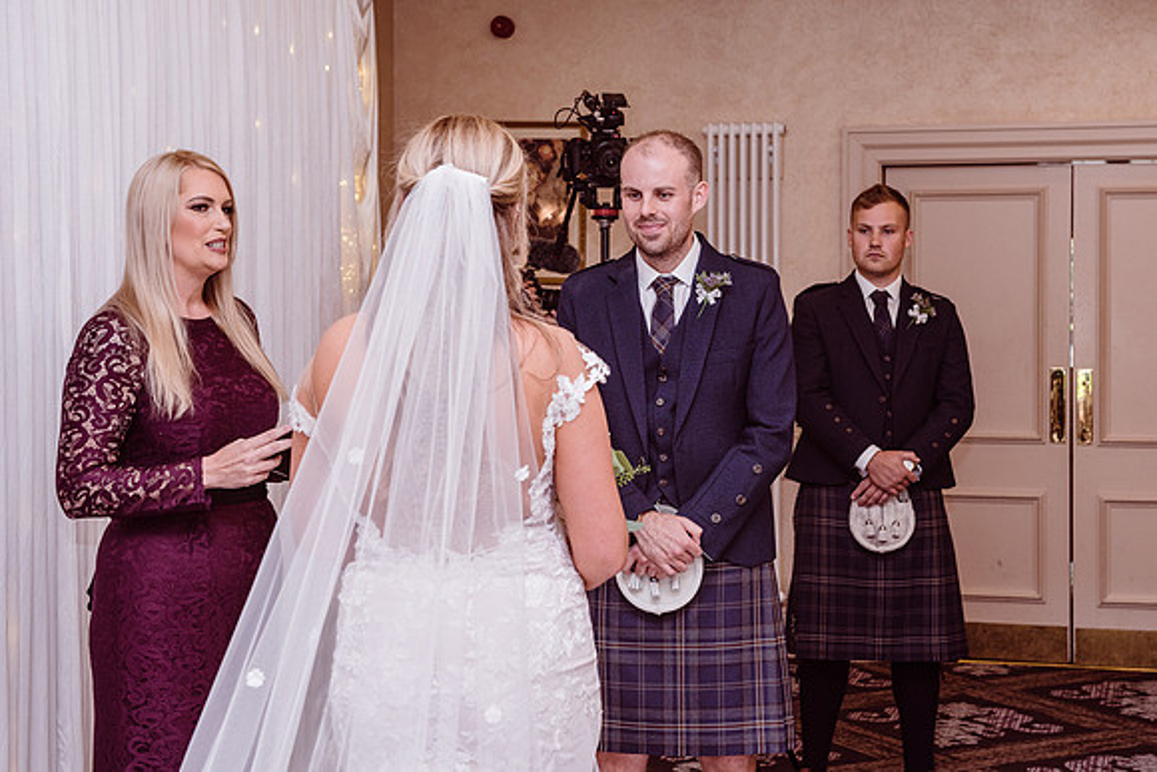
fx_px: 2054
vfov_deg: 21.3
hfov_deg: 31.4
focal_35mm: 64
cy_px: 333
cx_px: 660
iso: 400
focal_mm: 56
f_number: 5.6
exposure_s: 1/100
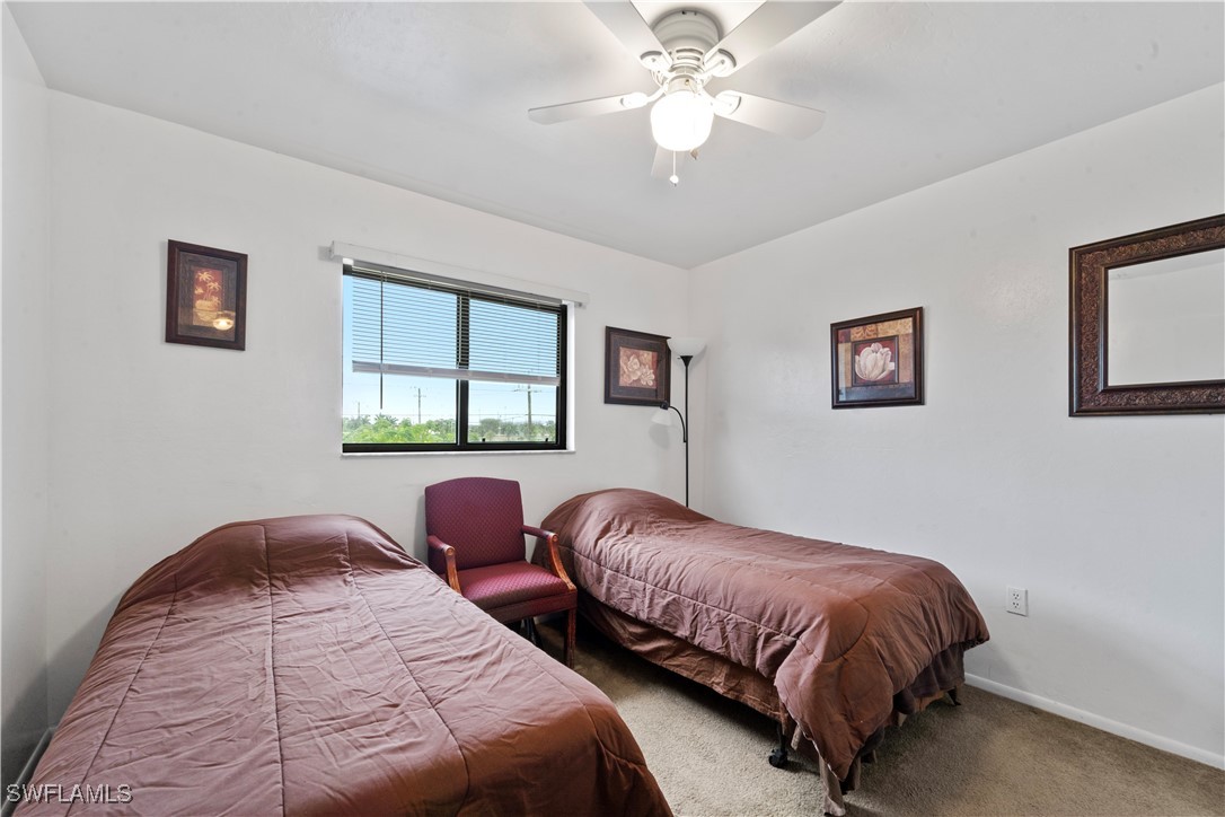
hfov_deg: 104.3
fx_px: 476
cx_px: 612
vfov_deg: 81.2
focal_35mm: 14
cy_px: 408
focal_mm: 14
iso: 250
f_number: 16
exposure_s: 1/3
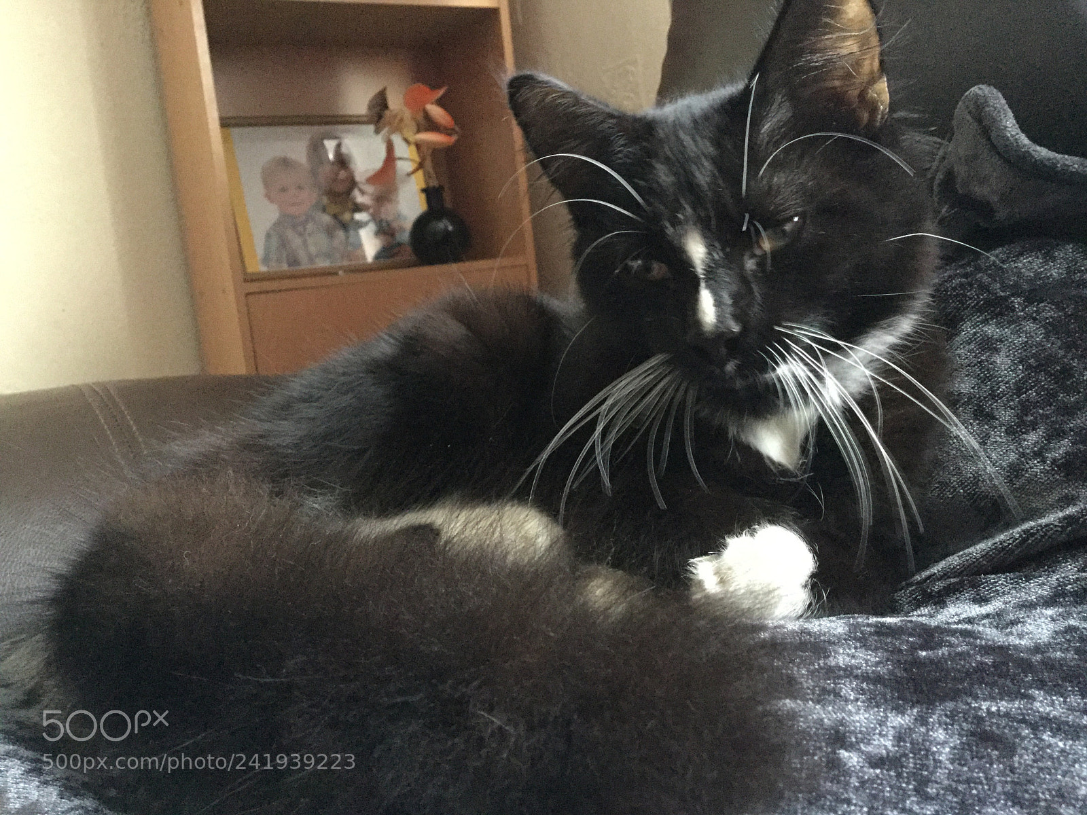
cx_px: 544
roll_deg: +6.5
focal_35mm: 31
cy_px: 408
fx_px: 973
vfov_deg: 45.4
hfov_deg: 58.4
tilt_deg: -9.6
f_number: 2.4
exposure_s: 1/17
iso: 500
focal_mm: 3.3
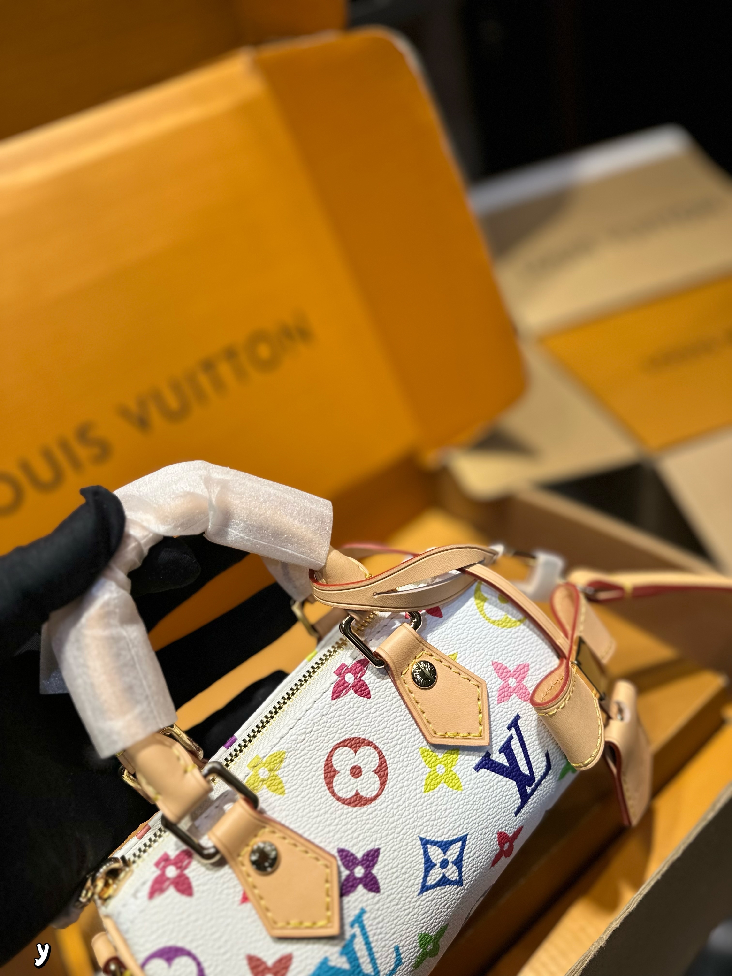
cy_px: 488
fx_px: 677
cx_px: 366
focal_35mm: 24
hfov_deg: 56.8
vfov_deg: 71.6
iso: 100
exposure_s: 1/100
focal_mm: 6.86
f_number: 1.78
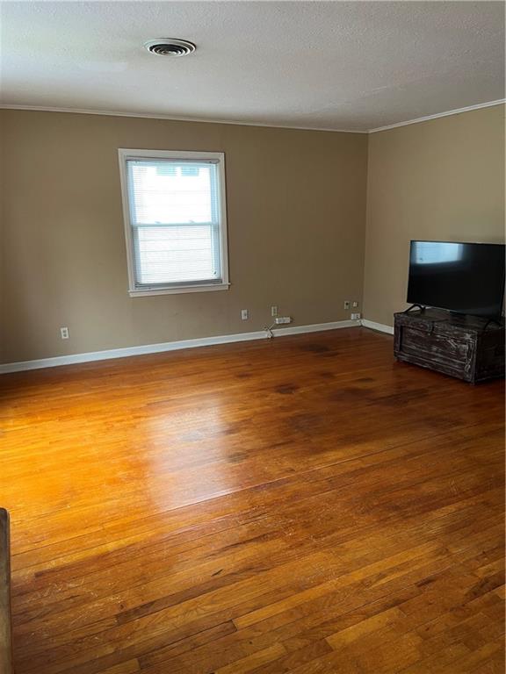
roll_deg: +1.6
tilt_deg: -13.9
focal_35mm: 26
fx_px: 507
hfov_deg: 53.1
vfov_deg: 67.3
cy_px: 337
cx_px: 253
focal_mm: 5.1
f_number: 1.6
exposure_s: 1/70
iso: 125
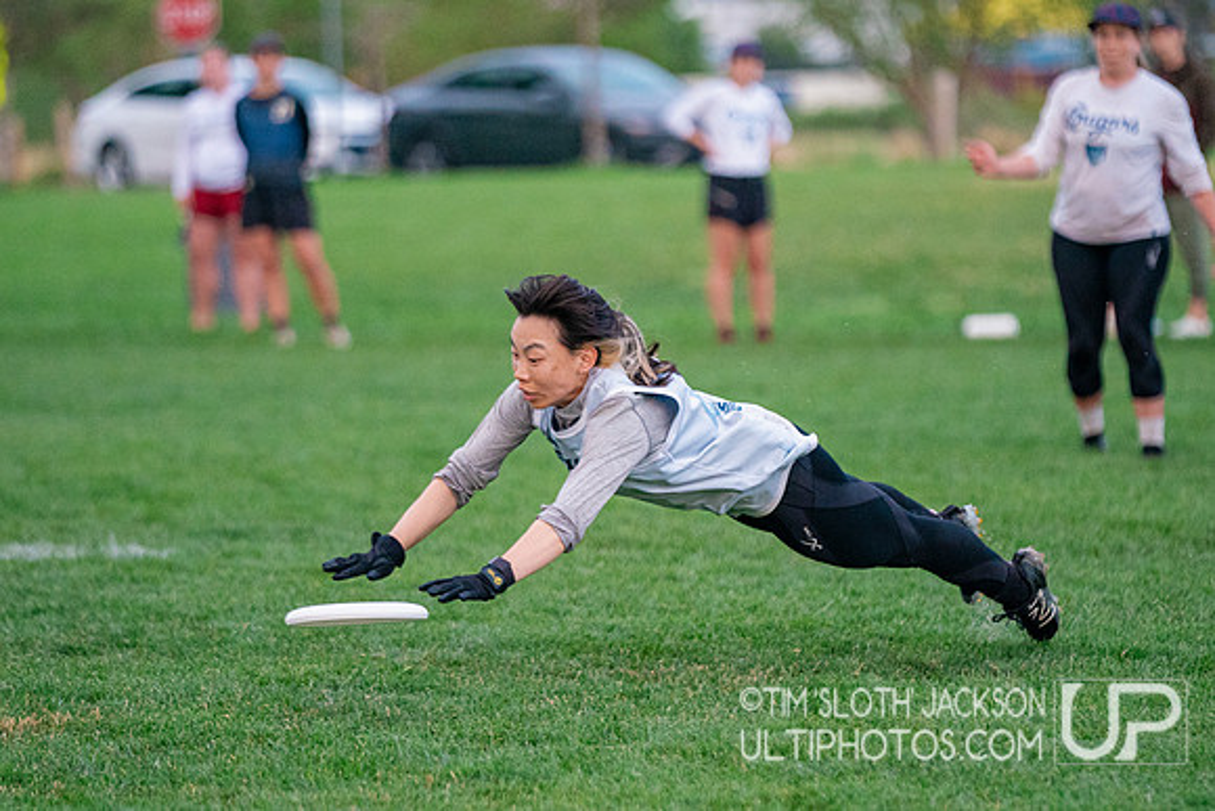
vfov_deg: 5.3
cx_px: 652
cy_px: 355
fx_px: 8707
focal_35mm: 258
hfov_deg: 8.0
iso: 3200
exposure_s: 1/2500
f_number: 2.8
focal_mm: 189
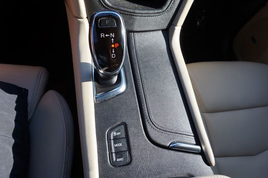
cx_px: 134
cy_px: 89
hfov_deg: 73.8
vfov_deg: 53.1
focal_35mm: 24
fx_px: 179
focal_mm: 16
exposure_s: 1/60
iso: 100
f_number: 4.5
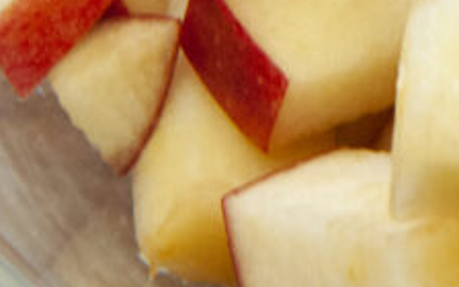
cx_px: 750
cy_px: -301
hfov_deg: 7.0
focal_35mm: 293
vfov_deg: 4.4
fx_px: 3665
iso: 800
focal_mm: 42
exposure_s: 1/40
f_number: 9
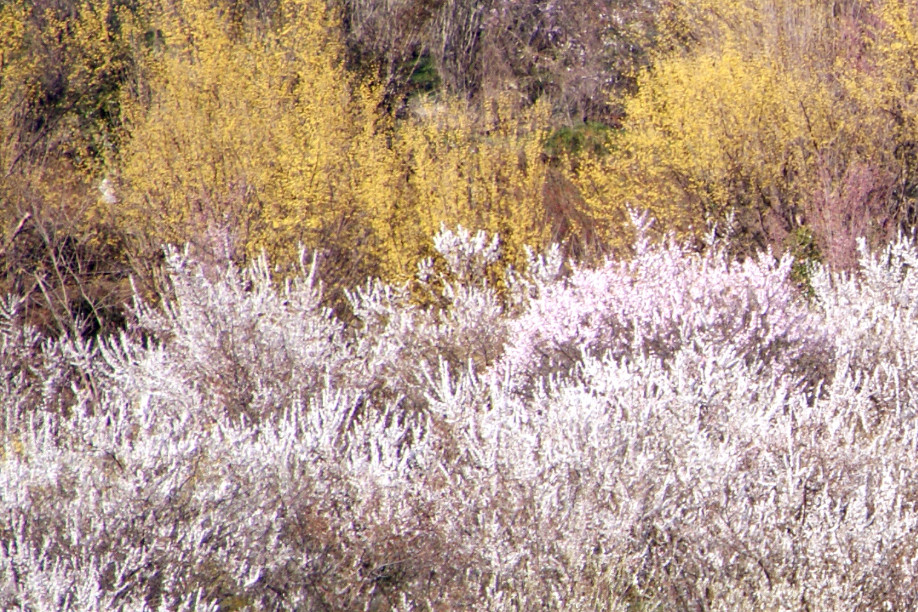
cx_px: 1178
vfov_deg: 1.5
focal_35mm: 908
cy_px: 410
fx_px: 23143
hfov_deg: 2.3
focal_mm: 200
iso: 125
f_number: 6.3
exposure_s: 1/320
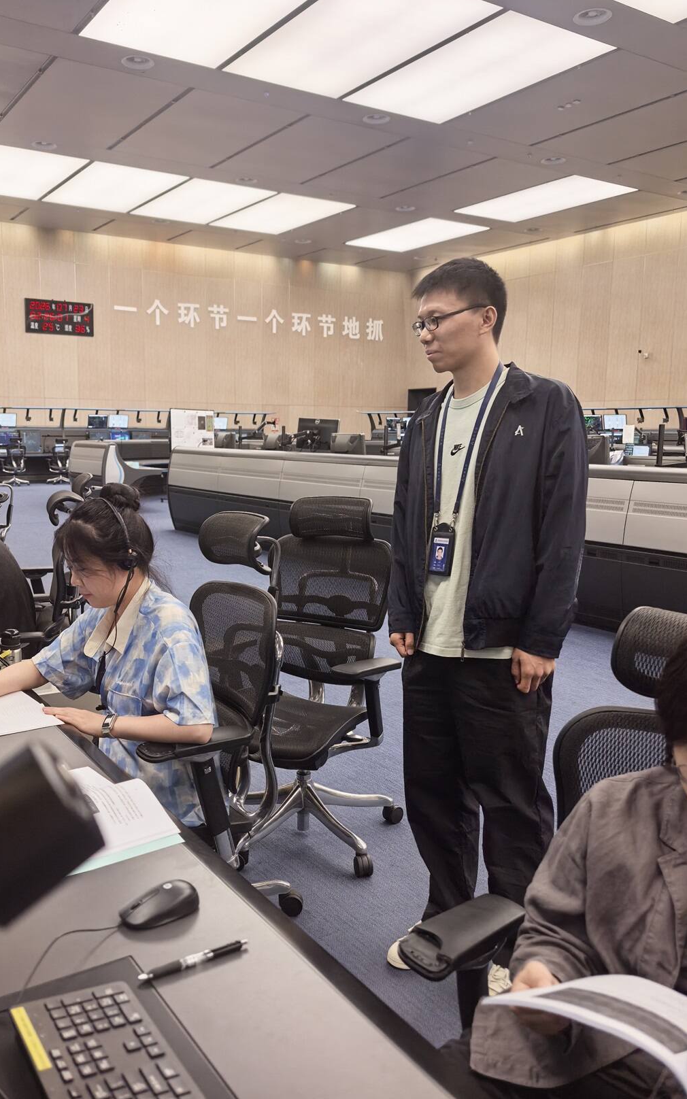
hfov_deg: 42.9
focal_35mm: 29
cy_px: 552
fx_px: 869
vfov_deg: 64.6
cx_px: 273
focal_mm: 6.98
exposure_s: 1/107
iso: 200
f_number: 1.4
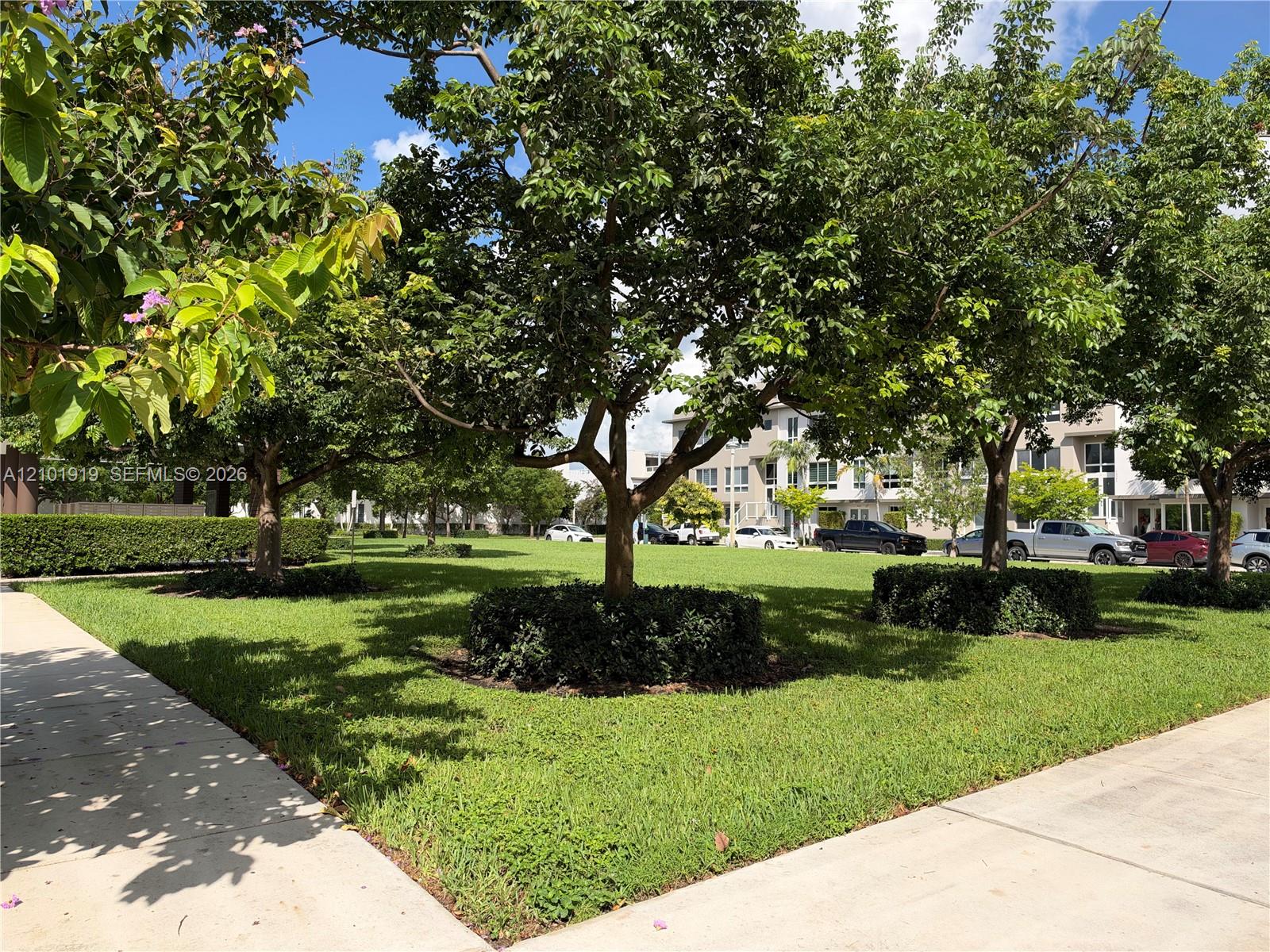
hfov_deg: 71.6
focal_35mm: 24
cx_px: 635
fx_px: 881
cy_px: 476
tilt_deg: +2.5
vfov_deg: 56.8
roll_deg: -0.5
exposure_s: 1/2667
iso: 64
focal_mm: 6.93
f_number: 1.8
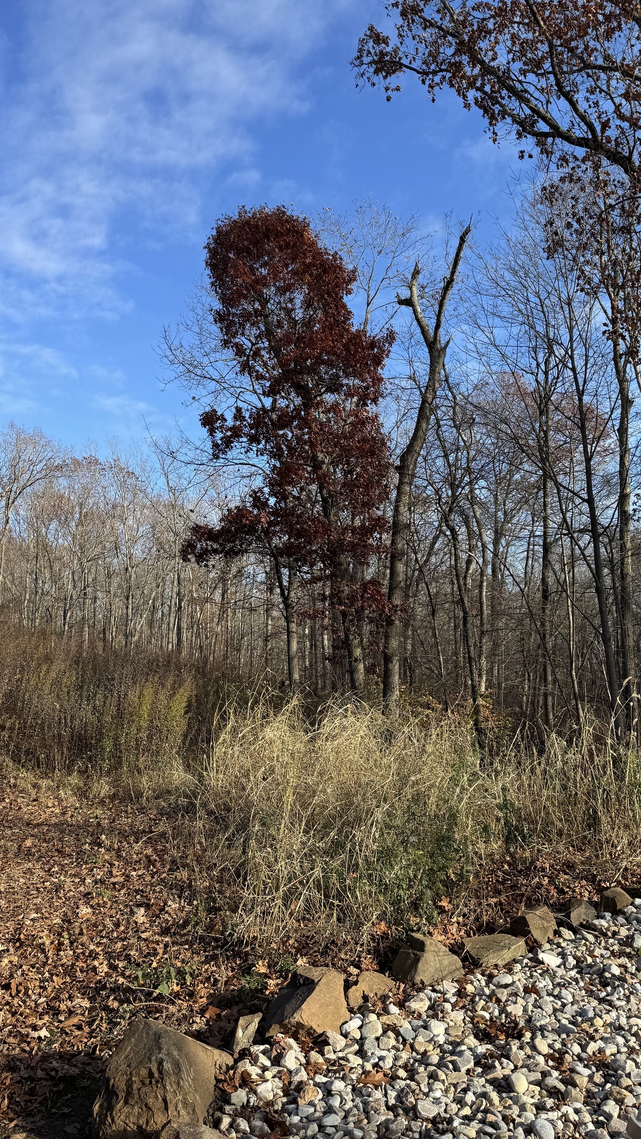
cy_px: 566
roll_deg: +1.7
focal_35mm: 27
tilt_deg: +6.4
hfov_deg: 42.9
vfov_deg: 69.9
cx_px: 296
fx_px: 816
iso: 80
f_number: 1.78
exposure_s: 1/2174
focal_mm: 6.76
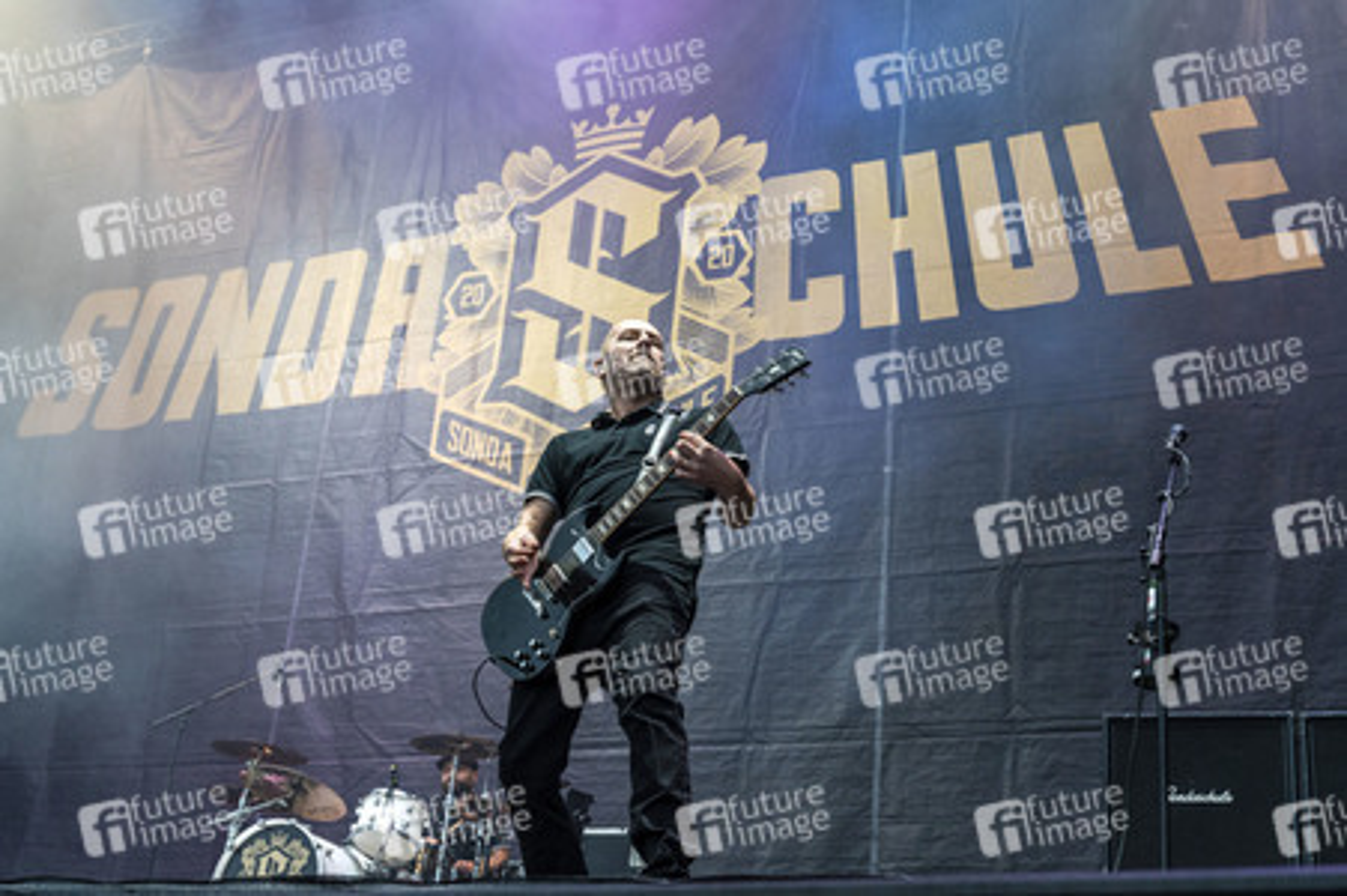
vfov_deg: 31.1
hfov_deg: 45.5
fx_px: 1608
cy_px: 448
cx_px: 674
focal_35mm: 43
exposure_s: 1/320
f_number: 5
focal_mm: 43
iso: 1600
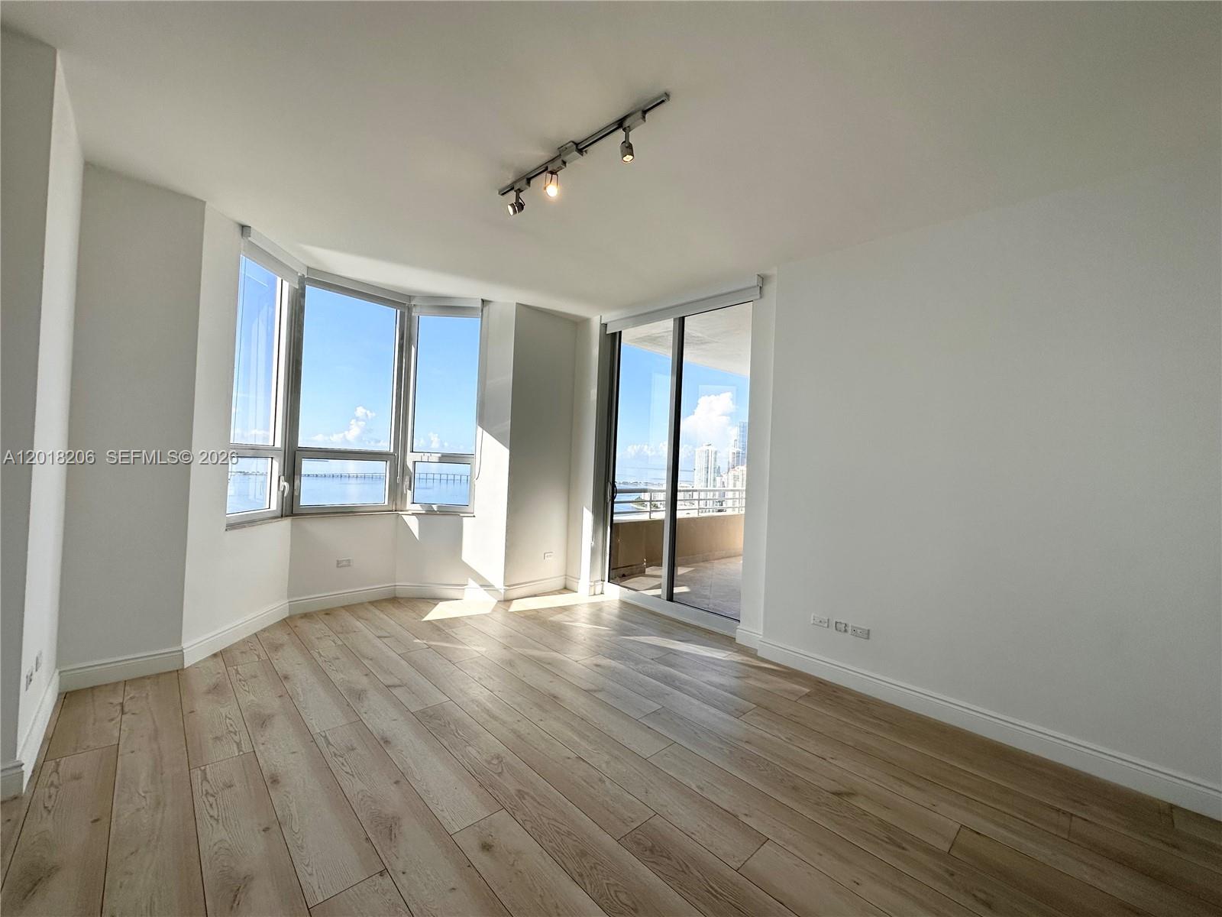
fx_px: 494
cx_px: 611
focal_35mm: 14
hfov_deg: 102.1
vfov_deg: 85.7
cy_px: 458
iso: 40
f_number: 2.2
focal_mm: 2.22
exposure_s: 1/754
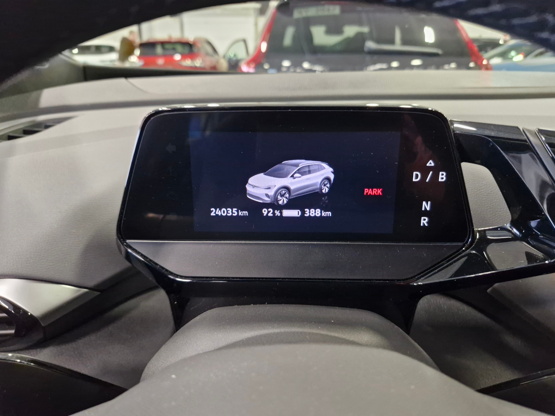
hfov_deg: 73.9
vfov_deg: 58.9
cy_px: 208
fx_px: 369
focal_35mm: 23
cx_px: 278
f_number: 1.8
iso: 1000
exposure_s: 1/100
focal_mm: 5.54
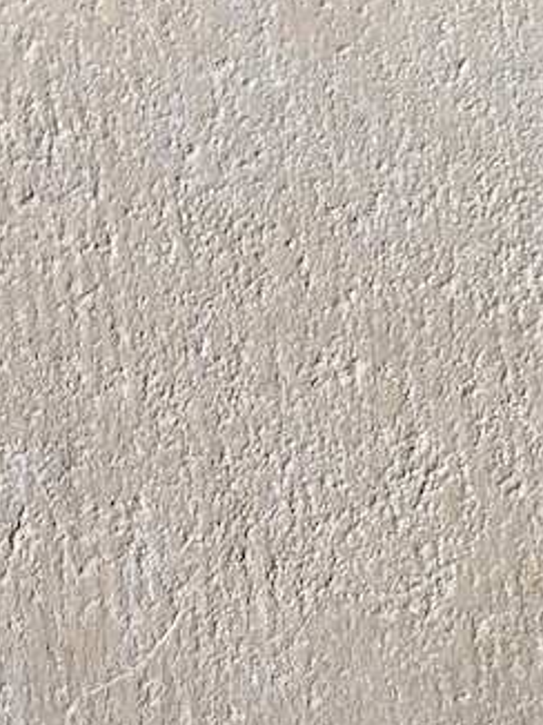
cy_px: 701
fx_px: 1194
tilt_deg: -3.0
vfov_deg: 31.6
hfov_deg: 24.9
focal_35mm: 57
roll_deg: +0.8
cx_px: 65
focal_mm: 4.15
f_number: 2.2
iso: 64
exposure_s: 1/33
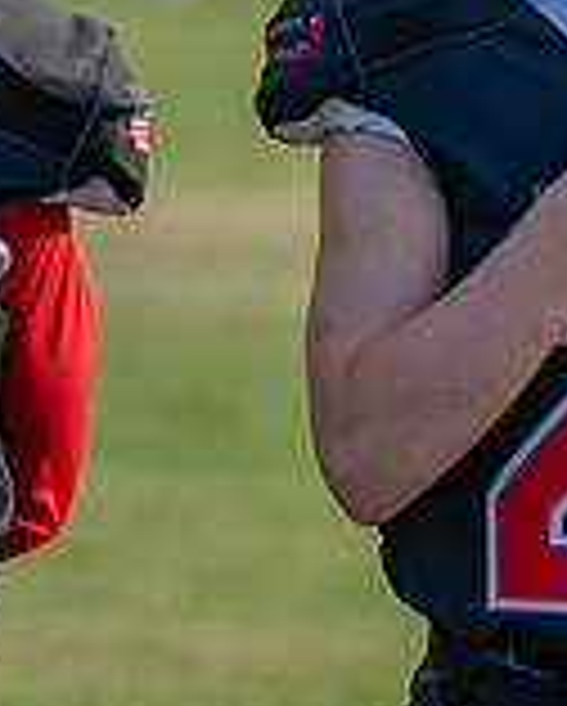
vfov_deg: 5.4
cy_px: 169
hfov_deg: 4.3
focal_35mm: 358
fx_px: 7495
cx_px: -171
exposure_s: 1/640
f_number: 2.8
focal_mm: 99
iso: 100
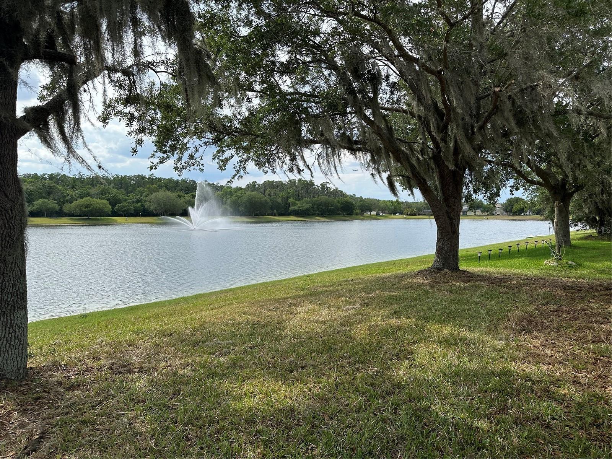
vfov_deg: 56.8
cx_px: 306
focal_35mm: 24
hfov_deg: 71.6
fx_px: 424
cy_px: 230
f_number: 1.78
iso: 80
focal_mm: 6.86
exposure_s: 1/3717
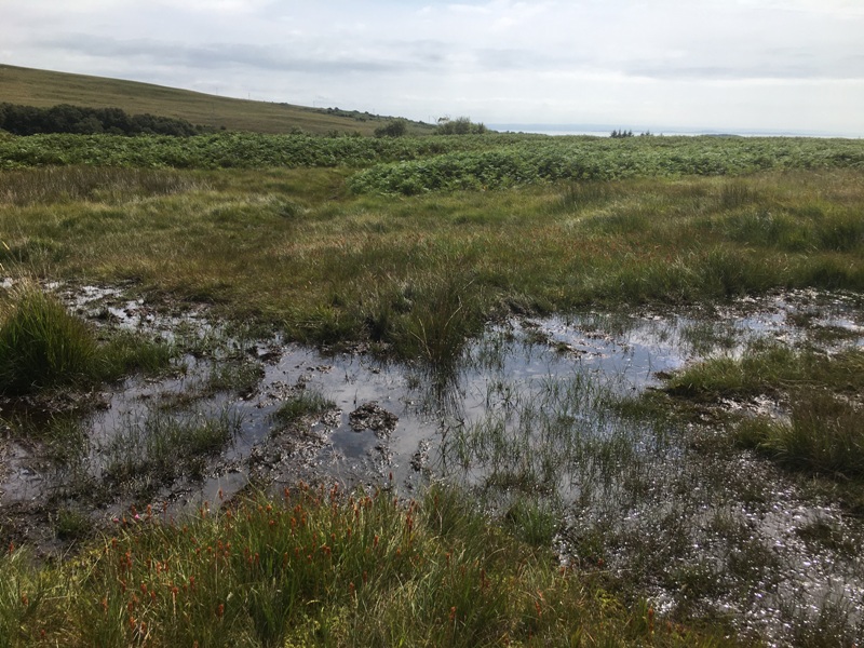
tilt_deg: -13.3
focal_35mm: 29
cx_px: 432
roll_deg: -1.5
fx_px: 724
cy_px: 324
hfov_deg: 61.7
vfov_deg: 48.2
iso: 25
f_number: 2.2
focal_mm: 4.15
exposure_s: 1/2198
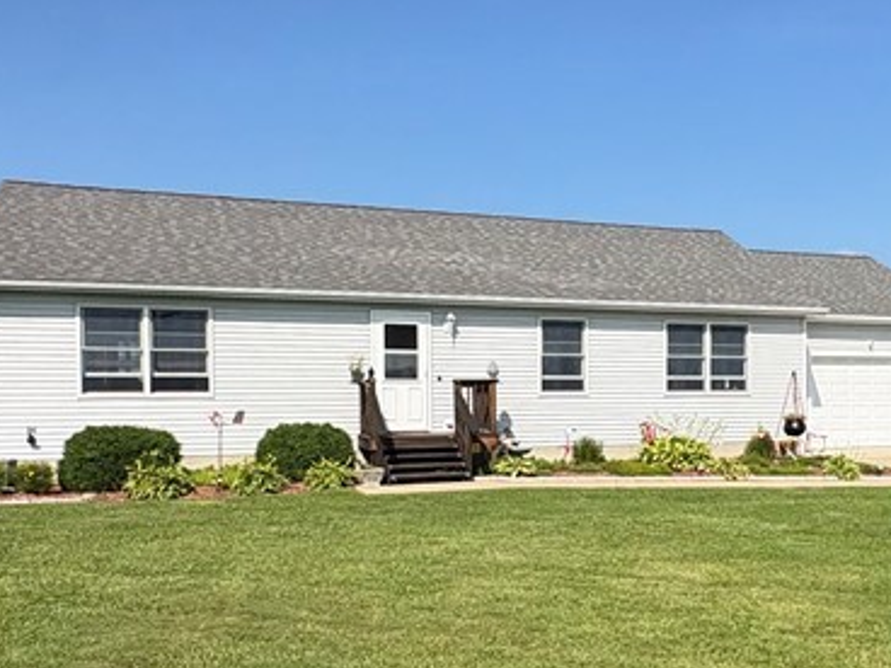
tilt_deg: -0.2
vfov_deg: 36.6
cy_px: 416
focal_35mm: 39
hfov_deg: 46.5
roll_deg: -0.3
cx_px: 642
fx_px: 1004
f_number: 2.2
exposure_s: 1/1927
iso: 50
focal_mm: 2.22
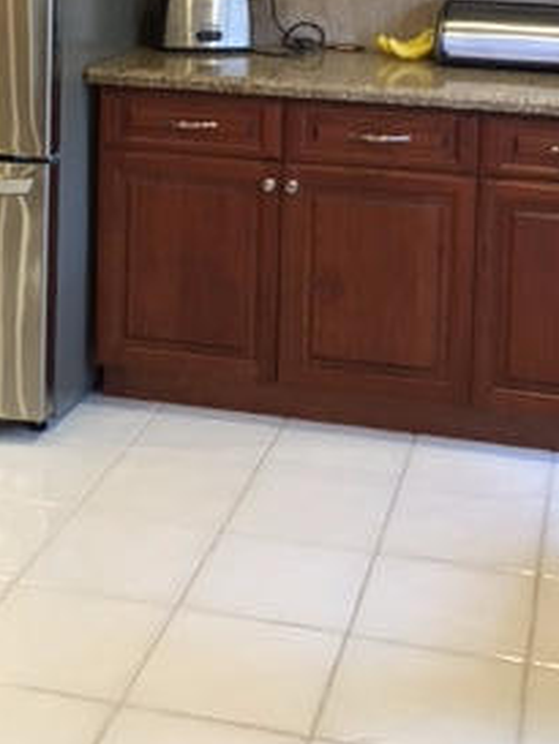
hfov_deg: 21.6
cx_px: 235
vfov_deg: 26.7
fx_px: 1463
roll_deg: -1.0
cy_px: -33
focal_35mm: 68
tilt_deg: -5.8
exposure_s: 1/24
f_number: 2.2
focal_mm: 4.15
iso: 200
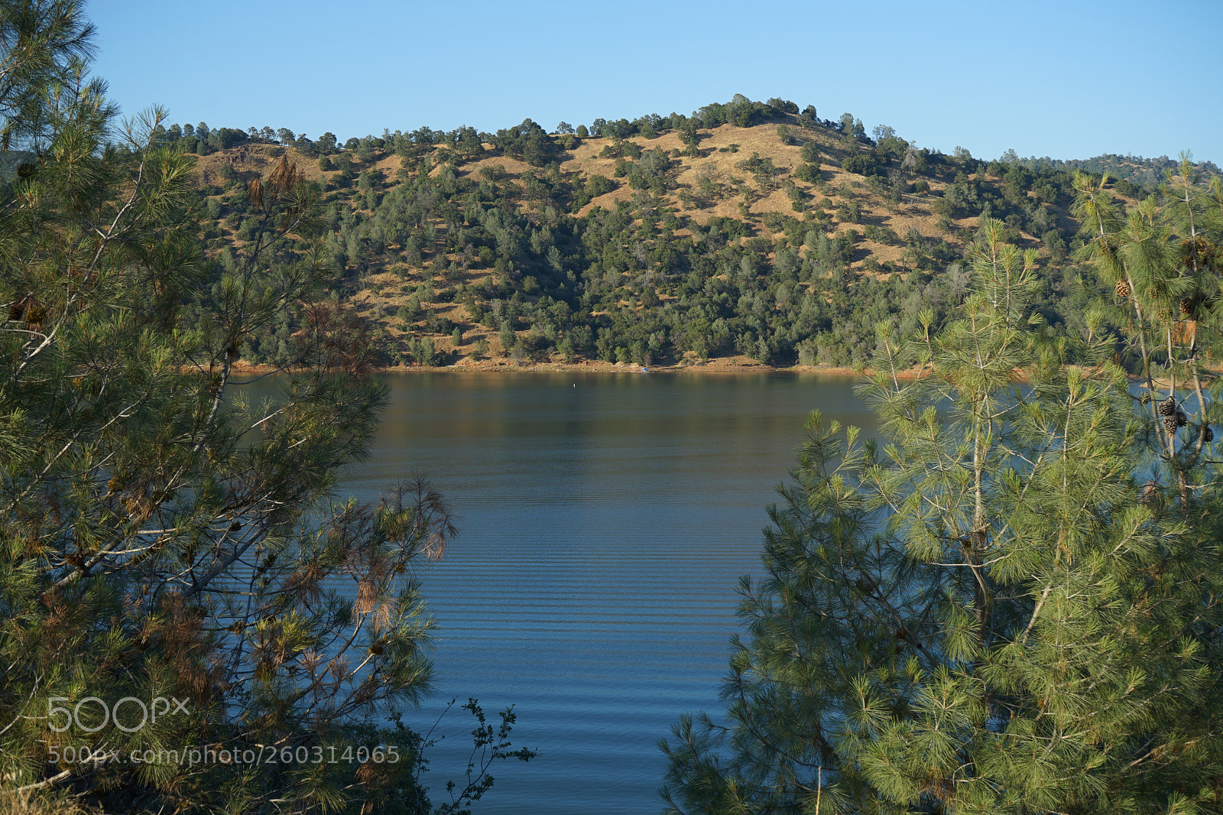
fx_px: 1596
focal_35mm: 47
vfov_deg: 28.6
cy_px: 408
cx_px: 612
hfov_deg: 41.9
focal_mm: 47
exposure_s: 1/125
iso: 100
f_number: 9
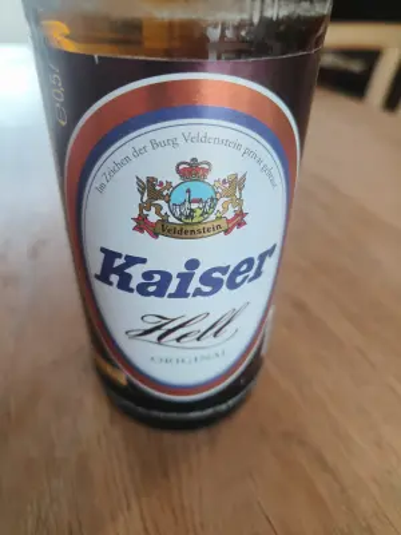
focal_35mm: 24
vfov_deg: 71.6
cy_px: 268
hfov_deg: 56.8
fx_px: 371
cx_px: 200
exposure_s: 1/50
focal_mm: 5.59
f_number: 2.8
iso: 250
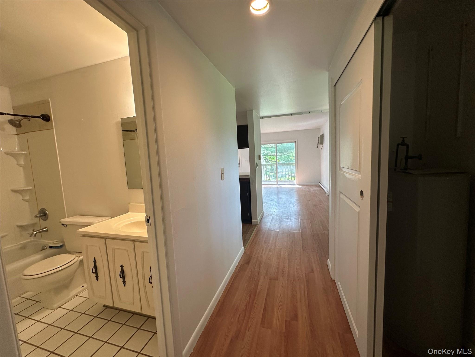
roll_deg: +2.3
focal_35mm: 14
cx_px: 238
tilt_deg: -6.6
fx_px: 192
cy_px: 178
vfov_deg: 85.7
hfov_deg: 102.1
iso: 160
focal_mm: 2.22
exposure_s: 1/120
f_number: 2.2
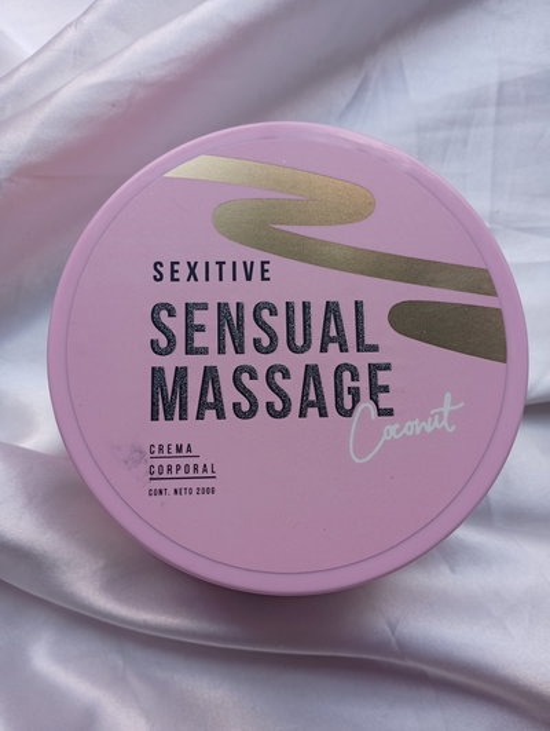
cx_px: 275
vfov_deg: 65.2
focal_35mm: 27
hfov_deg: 51.5
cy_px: 366
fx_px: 570
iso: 143
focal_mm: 3.98
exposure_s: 1/50
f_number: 1.8
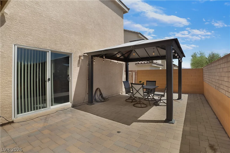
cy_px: 76
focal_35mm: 16
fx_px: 102
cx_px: 115
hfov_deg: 96.7
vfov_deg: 73.8
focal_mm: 16
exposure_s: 1/640
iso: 500
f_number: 10
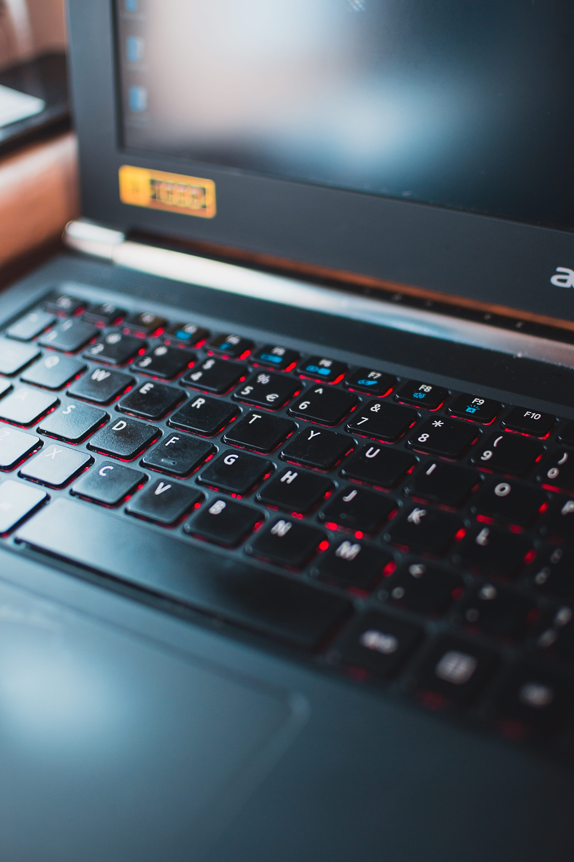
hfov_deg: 25.8
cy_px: 431
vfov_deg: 37.9
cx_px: 287
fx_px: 1256
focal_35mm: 52
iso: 100
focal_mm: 35
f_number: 1.8
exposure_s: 1/60
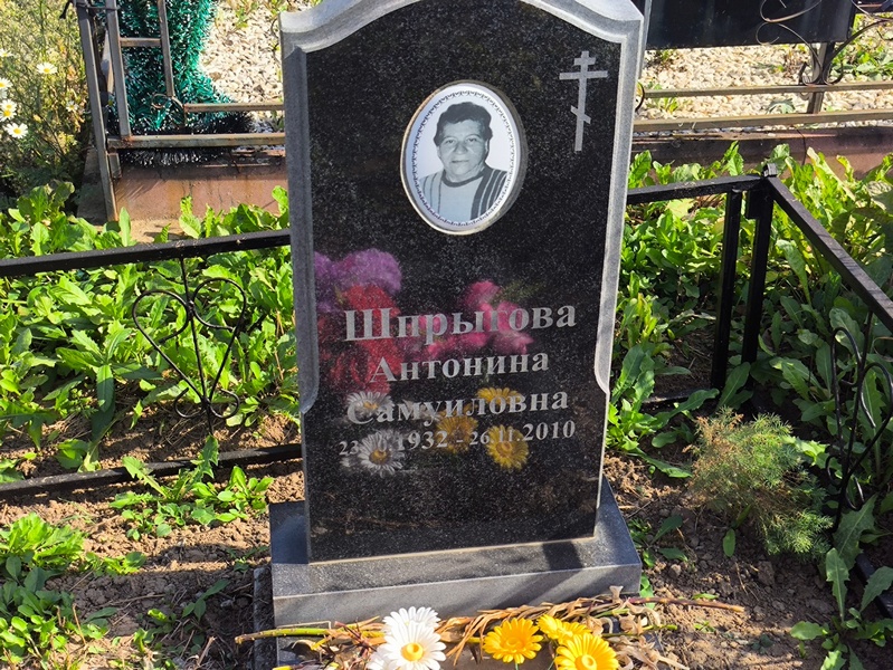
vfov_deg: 29.1
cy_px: 335
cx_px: 446
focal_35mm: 50
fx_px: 1290
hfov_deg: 38.2
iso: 50
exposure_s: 1/832
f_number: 1.7
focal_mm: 4.71
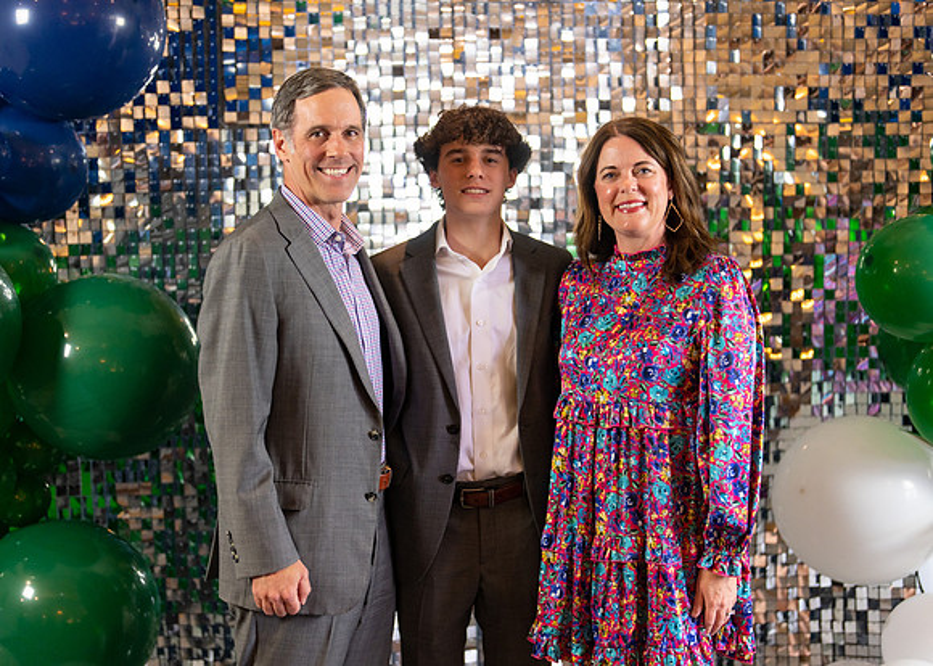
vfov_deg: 27.0
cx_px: 466
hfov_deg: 37.2
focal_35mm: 52
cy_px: 333
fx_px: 1388
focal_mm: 50
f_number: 1.2
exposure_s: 1/320
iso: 800
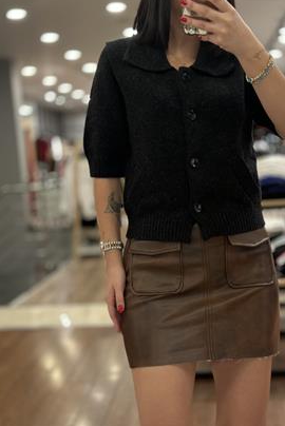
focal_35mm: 51
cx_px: 163
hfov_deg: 26.5
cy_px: 211
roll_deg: +6.4
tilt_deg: -36.6
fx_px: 605
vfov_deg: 38.9
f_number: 1.78
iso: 160
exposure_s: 1/50
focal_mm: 6.86
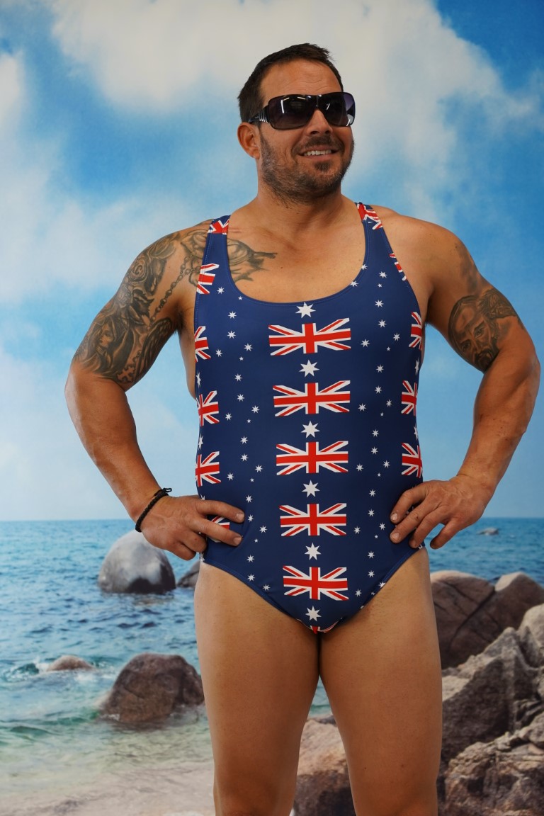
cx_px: 272
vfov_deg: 31.9
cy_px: 408
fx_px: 1428
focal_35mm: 63
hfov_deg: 21.6
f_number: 5
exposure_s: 1/100
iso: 800
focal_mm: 63
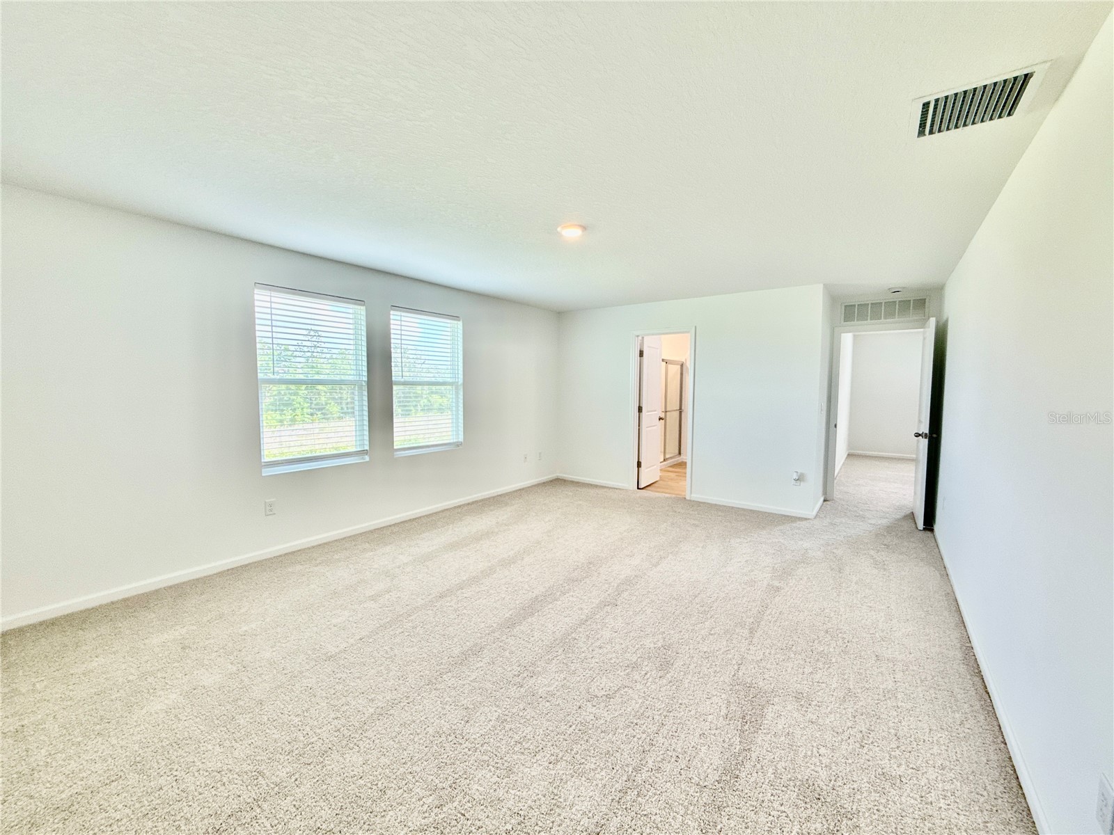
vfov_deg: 85.7
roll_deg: -0.4
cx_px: 557
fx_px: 451
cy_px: 418
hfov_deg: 102.1
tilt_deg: -4.4
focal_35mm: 14
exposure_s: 1/120
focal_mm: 2.22
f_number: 2.2
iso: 80
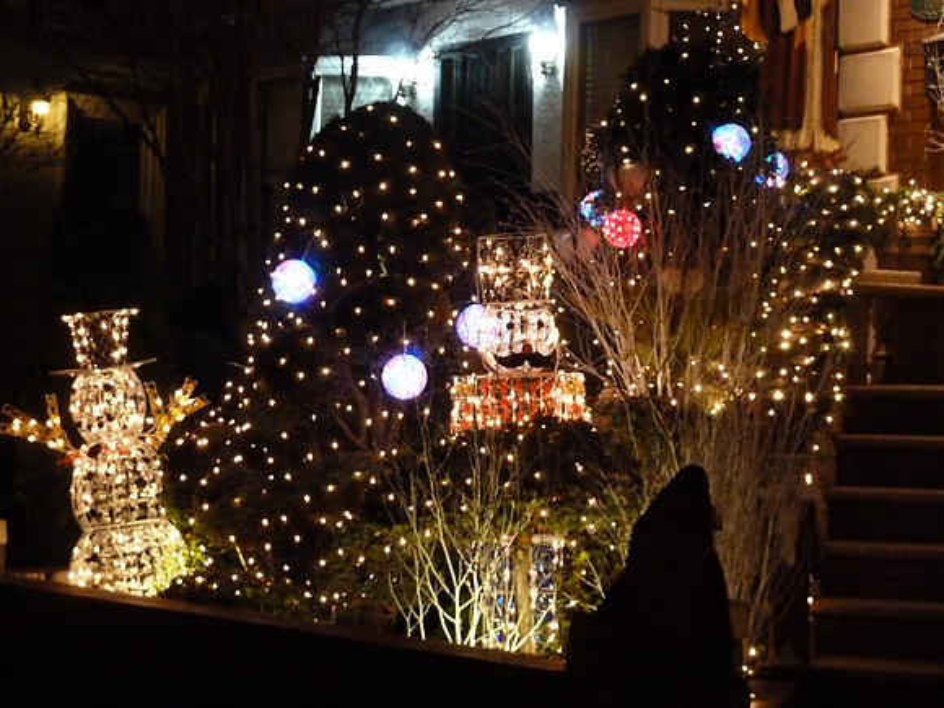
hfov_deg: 25.0
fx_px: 2127
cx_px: 472
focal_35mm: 78
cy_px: 354
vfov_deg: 18.9
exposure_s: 1/10
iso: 800
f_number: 4.2
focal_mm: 12.8
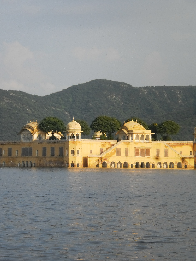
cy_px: 131
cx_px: 79
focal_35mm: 133
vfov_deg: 14.8
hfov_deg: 11.1
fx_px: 1004
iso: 100
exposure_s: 1/200
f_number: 8
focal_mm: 17.3
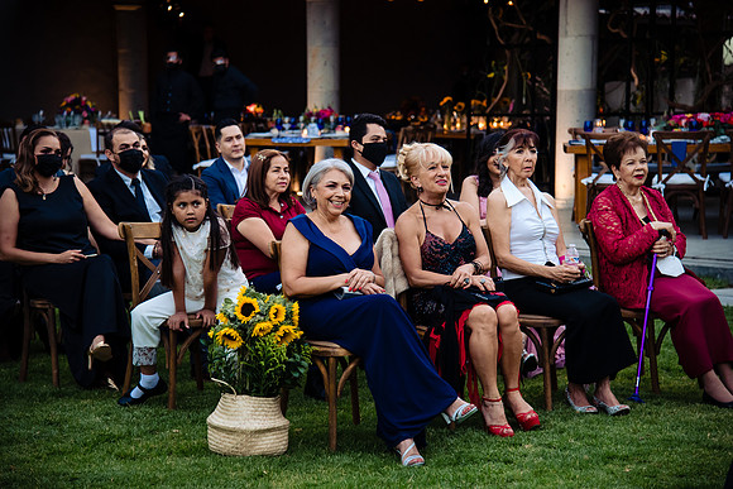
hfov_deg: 24.6
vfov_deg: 16.5
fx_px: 1684
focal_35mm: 83
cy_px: 244
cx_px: 366
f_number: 4
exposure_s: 1/160
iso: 1250
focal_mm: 78
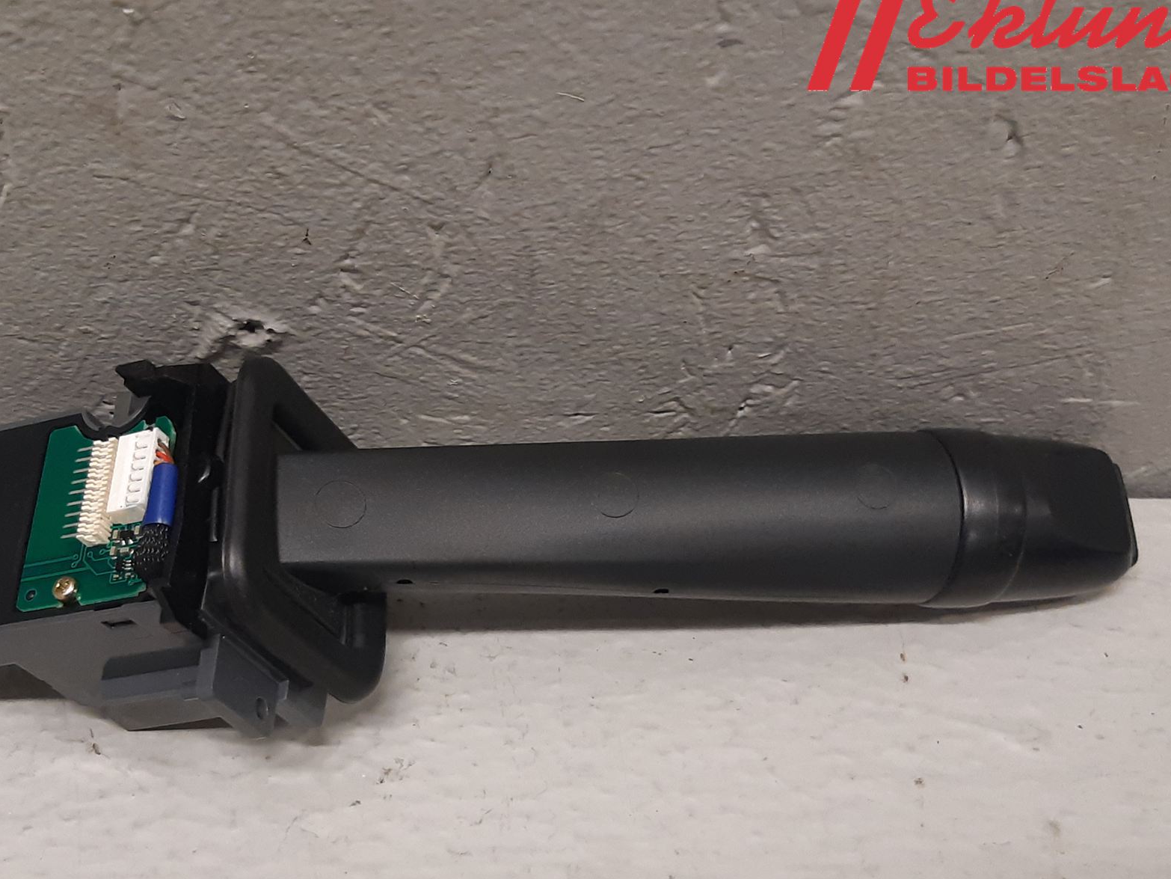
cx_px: 500
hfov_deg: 53.7
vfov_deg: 41.6
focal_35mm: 34
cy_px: 539
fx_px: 1150
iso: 160
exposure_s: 1/50
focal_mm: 3.93
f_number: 1.7
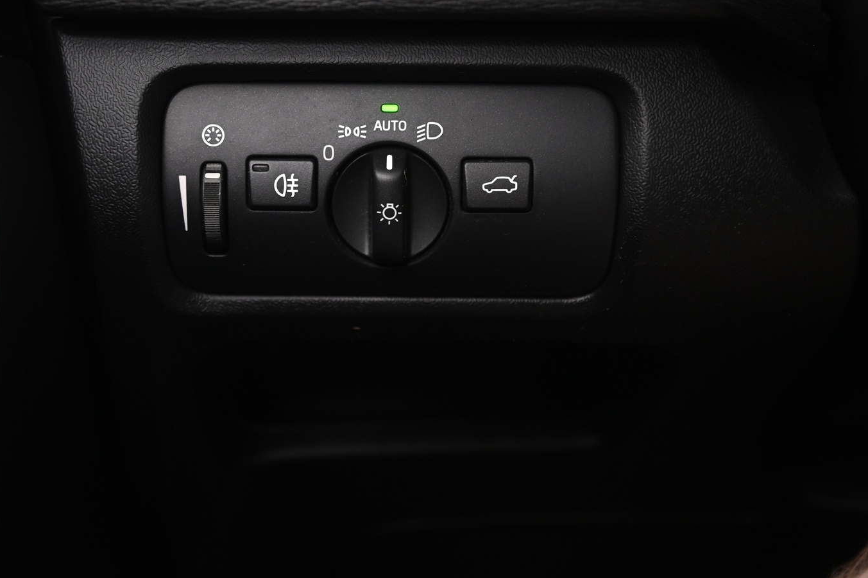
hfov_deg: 33.4
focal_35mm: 60
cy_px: 238
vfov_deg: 22.6
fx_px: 1446
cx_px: 369
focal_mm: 50
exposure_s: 1/8
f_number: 4
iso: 2000
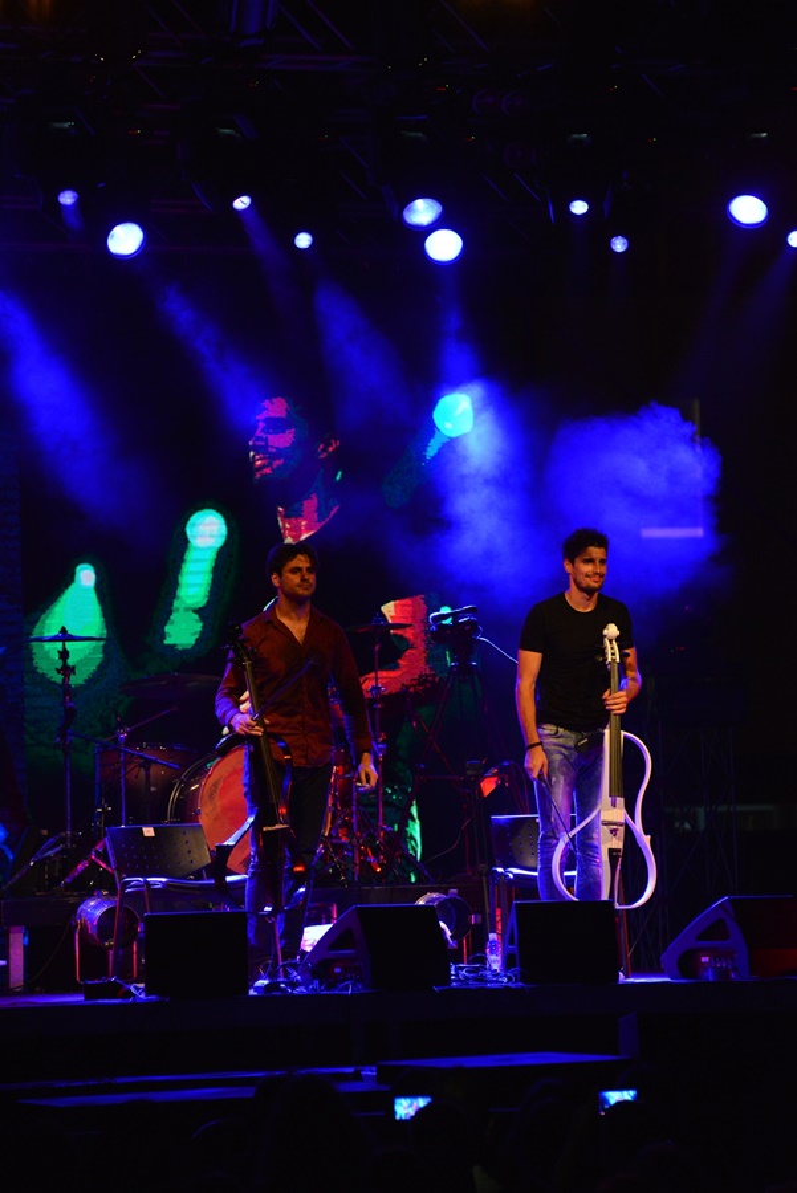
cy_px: 596
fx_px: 6136
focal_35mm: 185
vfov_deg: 11.1
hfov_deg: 7.4
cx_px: 398
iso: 3200
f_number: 5.6
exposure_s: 1/250
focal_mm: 185
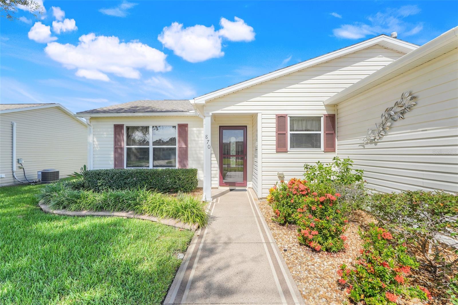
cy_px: 152
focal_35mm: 16
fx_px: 210
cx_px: 229
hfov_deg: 95.0
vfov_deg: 72.0
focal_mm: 16.5
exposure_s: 1/160
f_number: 9
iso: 250
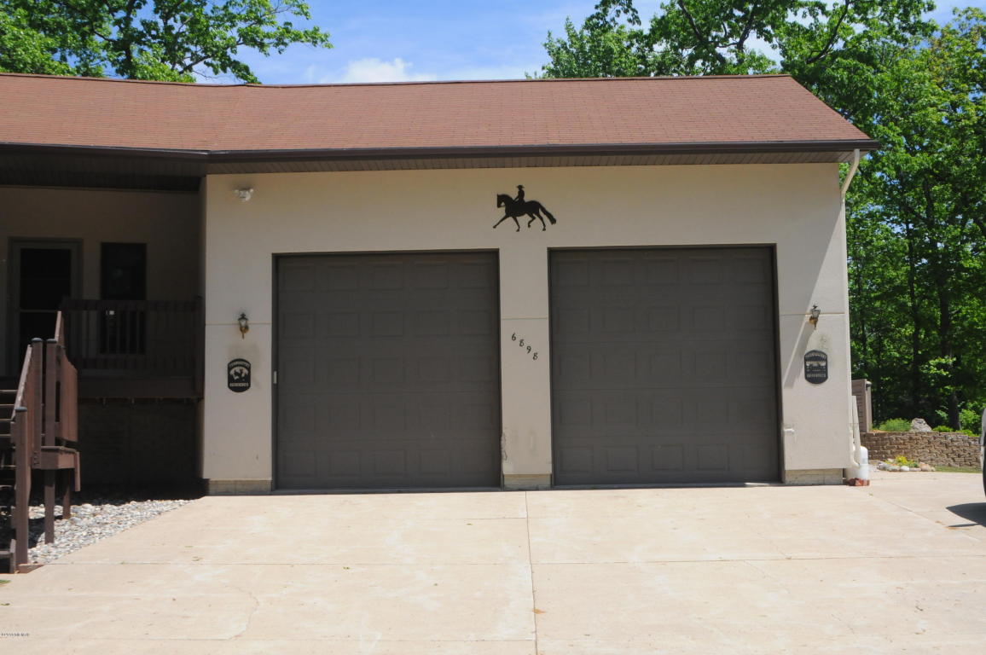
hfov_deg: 46.4
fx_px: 1149
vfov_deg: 31.8
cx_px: 493
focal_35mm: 42
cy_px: 328
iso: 800
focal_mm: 28
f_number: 11
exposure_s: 1/500
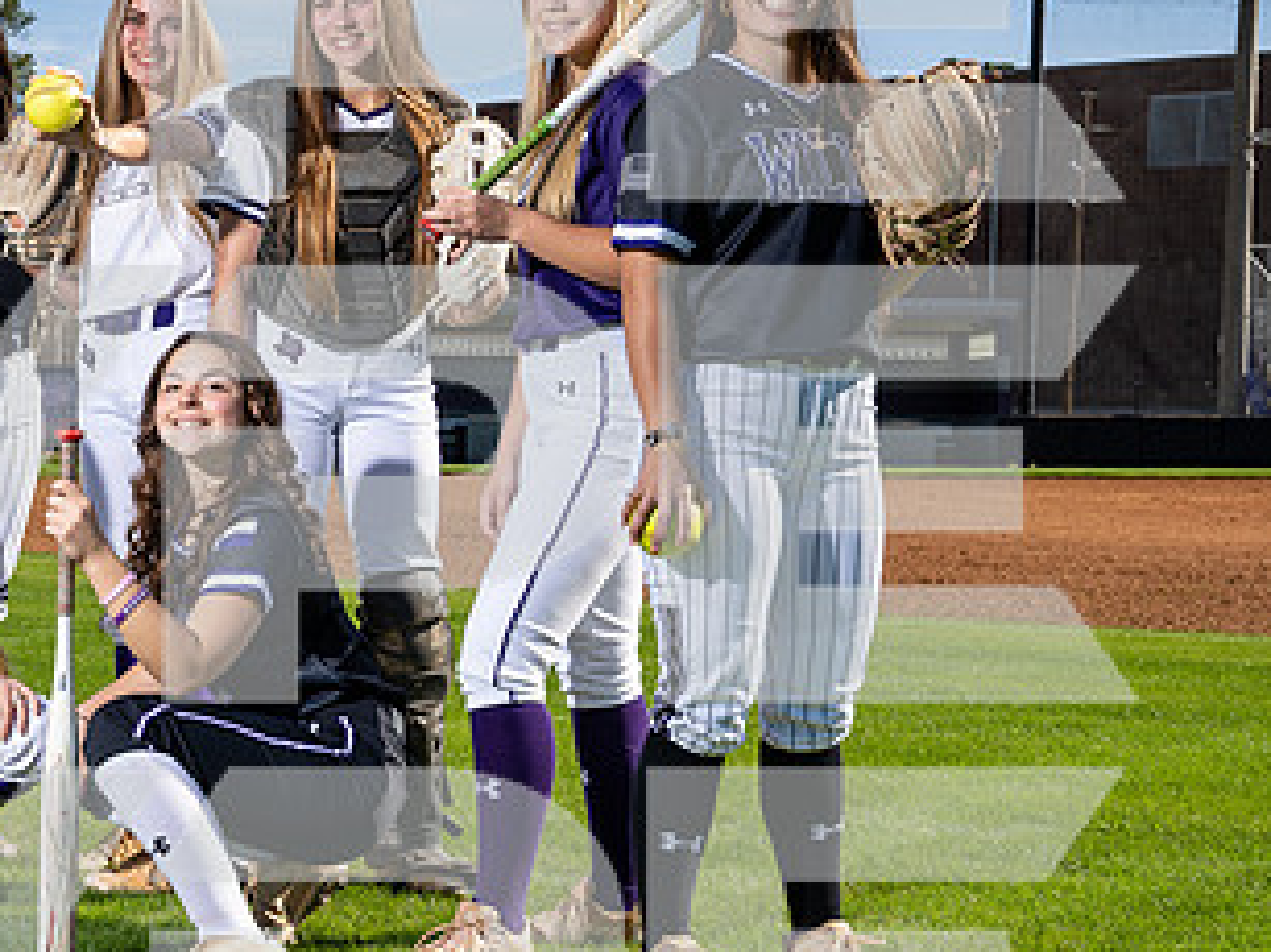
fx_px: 2532
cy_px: 486
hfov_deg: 27.0
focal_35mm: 69
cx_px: 83
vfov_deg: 21.3
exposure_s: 1/250
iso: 100
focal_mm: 38
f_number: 8
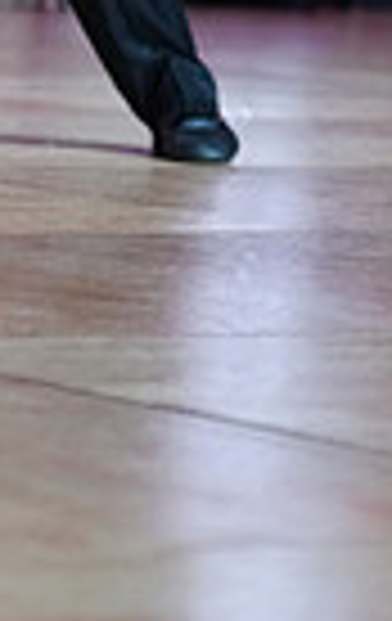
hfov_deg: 4.4
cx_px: -345
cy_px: -441
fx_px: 5079
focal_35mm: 299
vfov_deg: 6.9
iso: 2000
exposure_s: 1/250
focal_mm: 70
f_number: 2.8
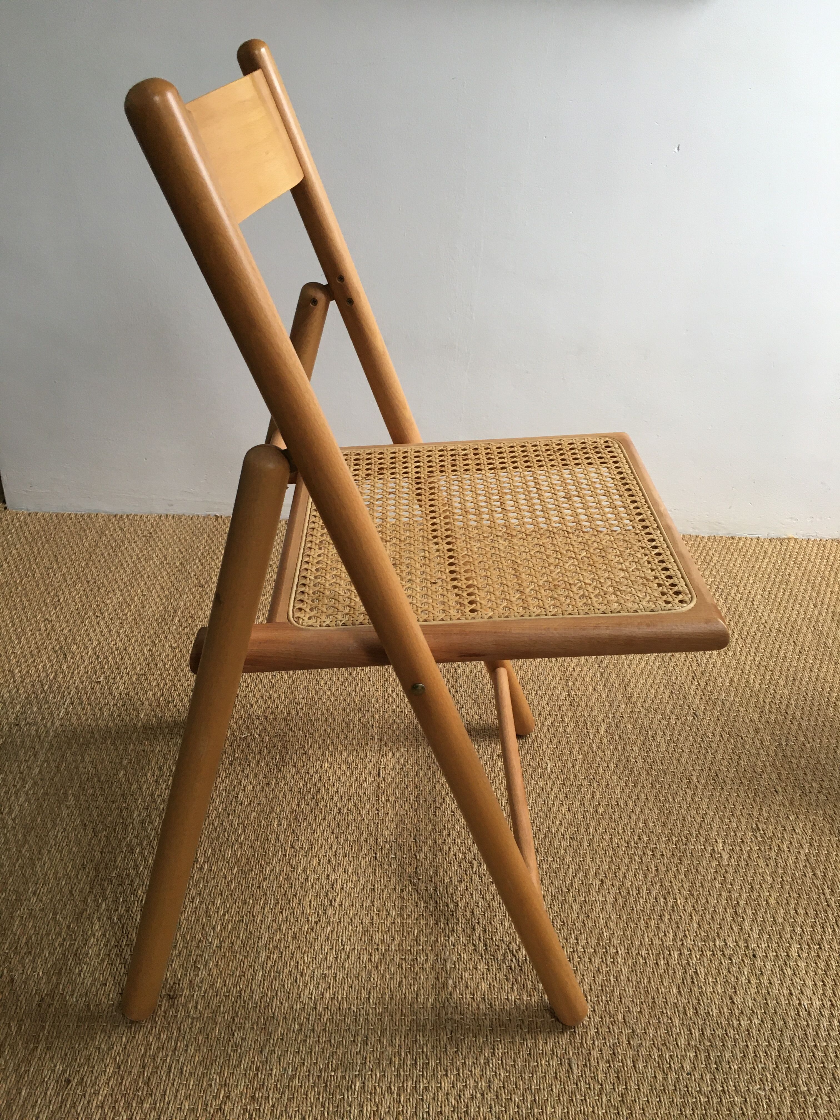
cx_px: 420
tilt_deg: -29.8
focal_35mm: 29
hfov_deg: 48.2
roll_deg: -2.5
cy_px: 560
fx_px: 938
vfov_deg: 61.7
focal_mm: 4.15
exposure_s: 1/33
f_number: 2.2
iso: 80
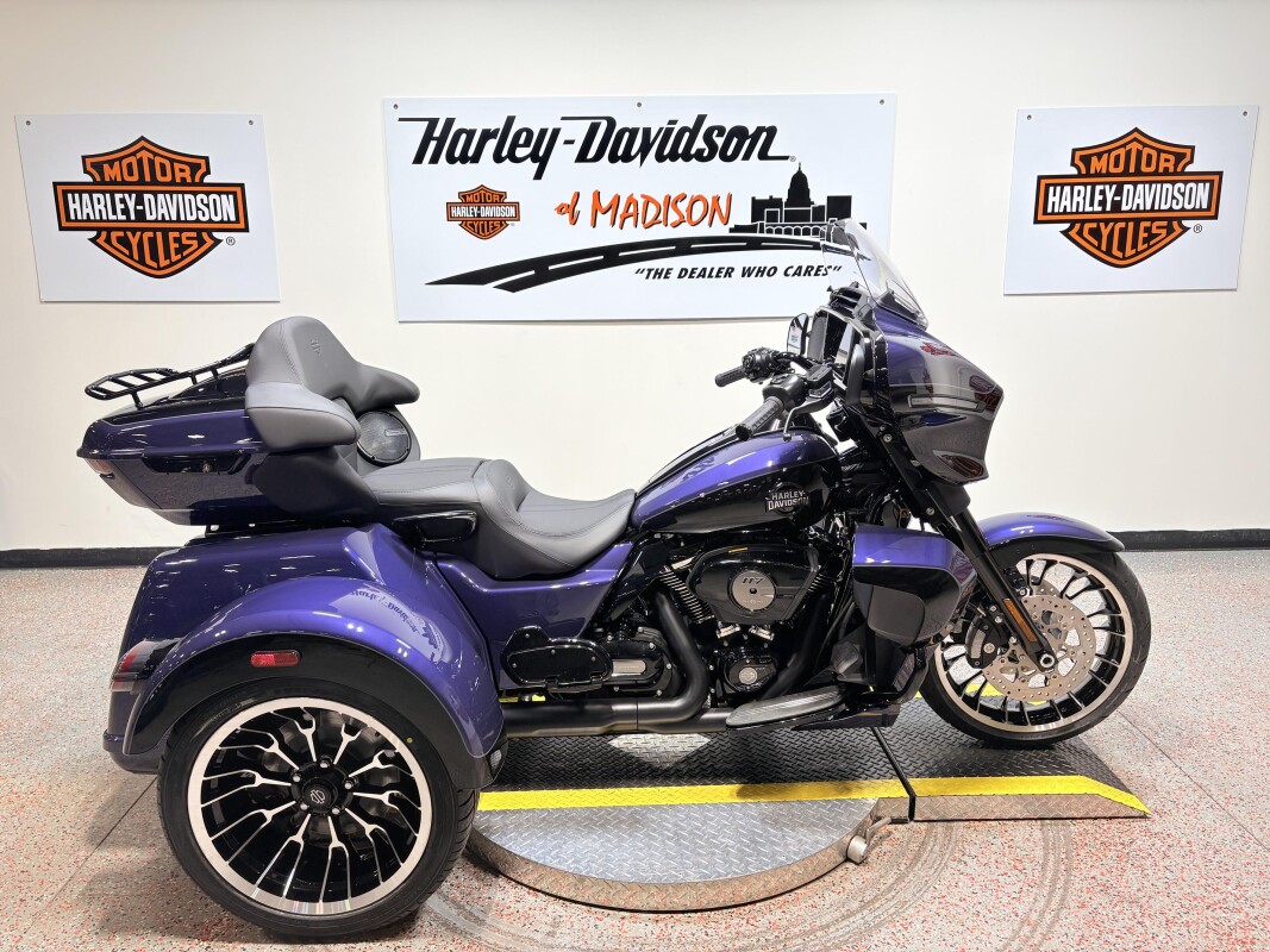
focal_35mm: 26
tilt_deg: -13.2
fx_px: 954
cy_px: 476
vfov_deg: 53.1
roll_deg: +0.8
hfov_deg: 67.3
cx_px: 635
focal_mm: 5.96
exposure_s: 1/120
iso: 50
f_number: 1.6
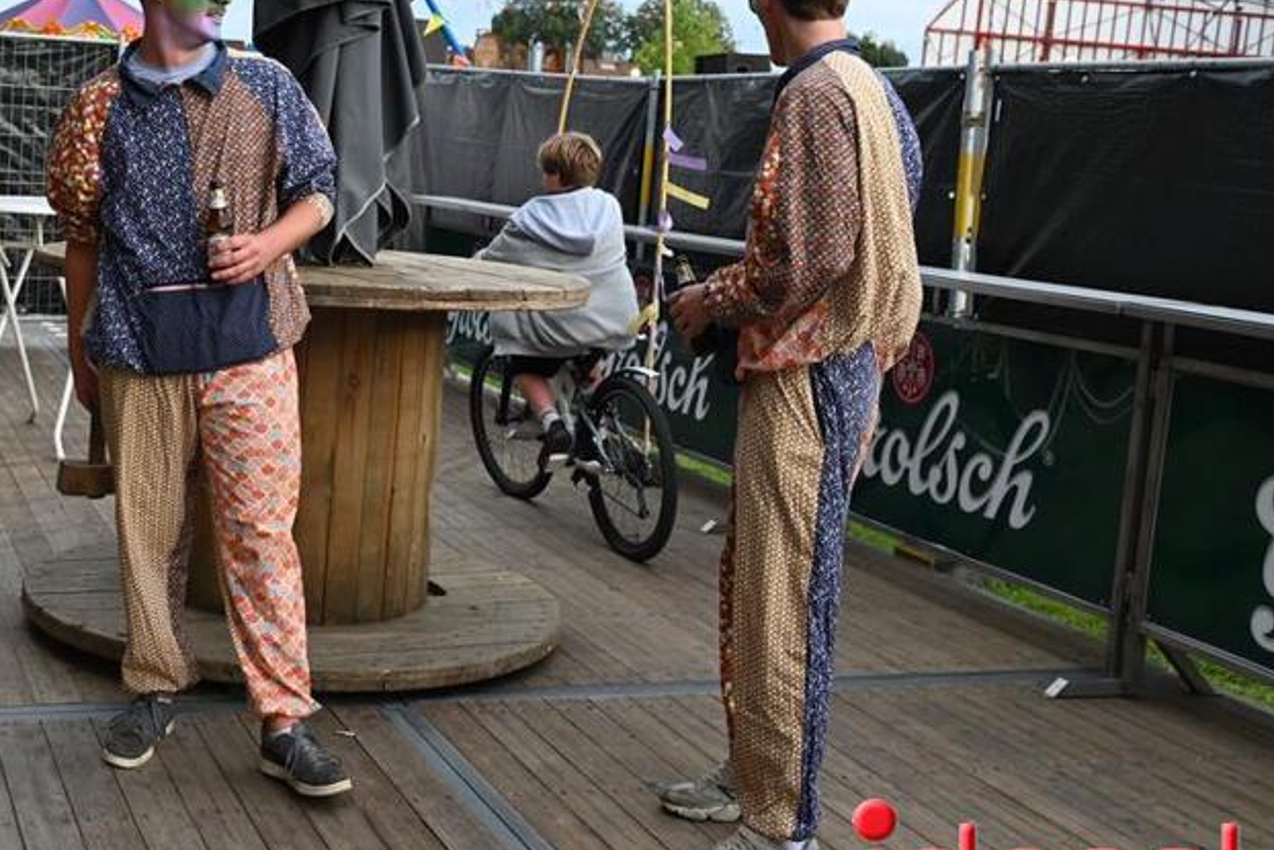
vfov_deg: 26.5
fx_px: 1805
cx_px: 328
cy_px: 353
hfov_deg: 38.0
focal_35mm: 51
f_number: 5.6
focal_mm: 32
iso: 200
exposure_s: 1/250
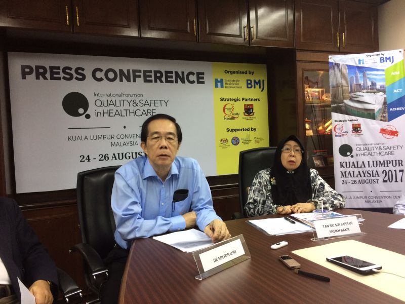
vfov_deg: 48.2
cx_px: 202
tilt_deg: -1.5
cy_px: 152
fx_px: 339
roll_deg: +2.6
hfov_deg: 61.7
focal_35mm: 29
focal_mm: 4.15
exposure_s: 1/33
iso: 125
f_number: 2.2
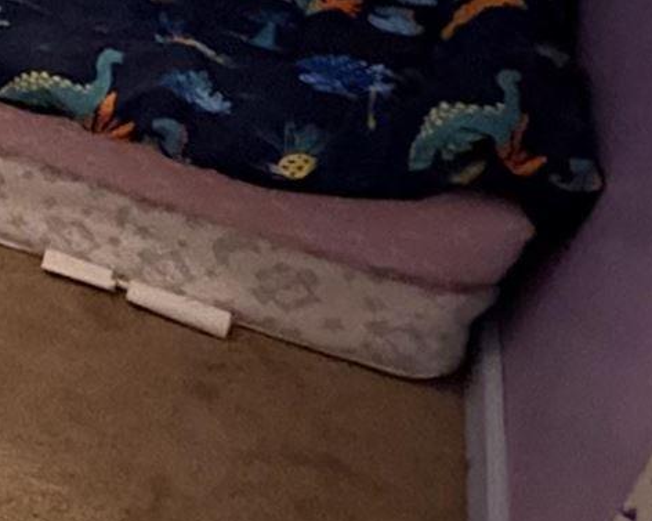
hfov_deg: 13.9
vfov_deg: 16.6
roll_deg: +0.9
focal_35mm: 89
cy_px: -90
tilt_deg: -27.5
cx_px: -977
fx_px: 1716
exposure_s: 1/30
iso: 1000
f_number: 2.2
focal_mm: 2.22
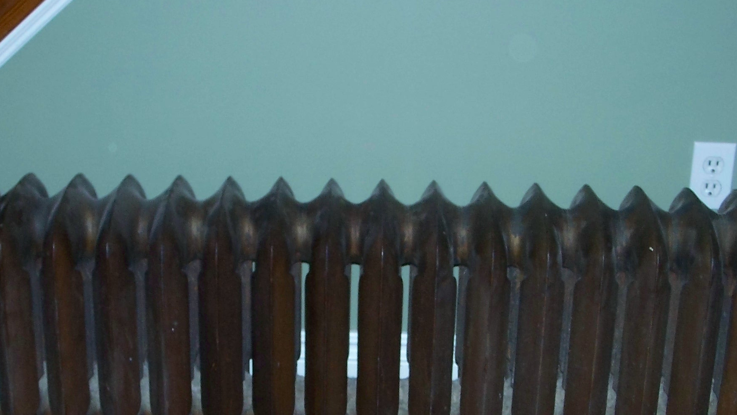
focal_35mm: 75
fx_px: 1466
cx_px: 347
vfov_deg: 15.9
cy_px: 371
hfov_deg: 28.2
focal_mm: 7.8
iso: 200
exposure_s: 1/60
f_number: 2.8
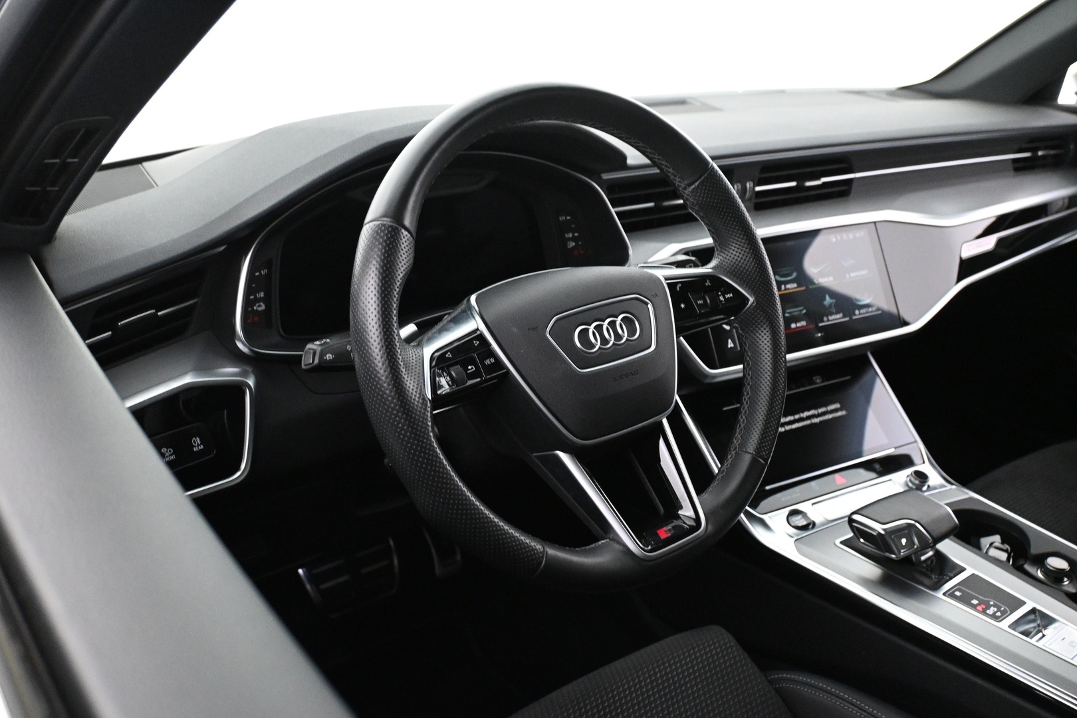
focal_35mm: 32
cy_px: 359
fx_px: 965
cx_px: 538
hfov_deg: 58.3
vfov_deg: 40.8
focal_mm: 21.5
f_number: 4
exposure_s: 1/30
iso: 4000
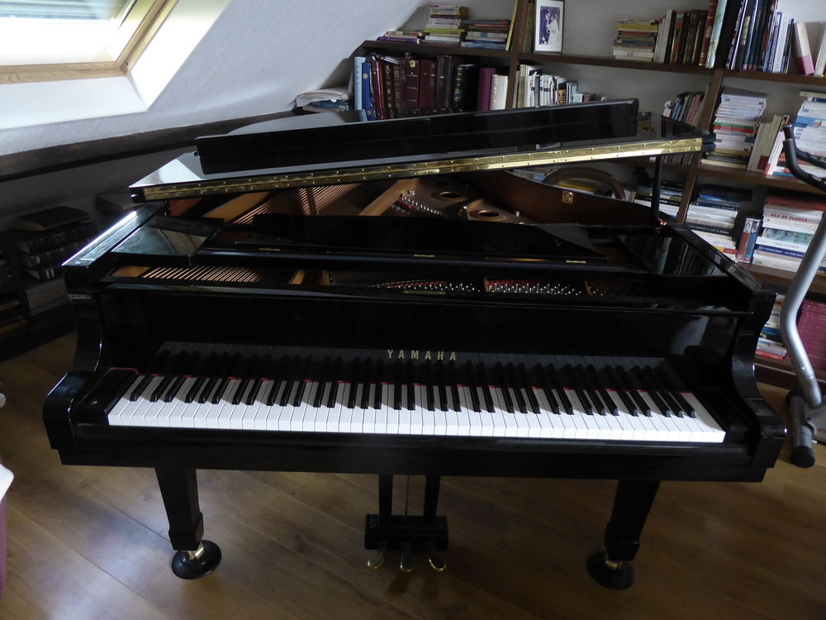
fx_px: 597
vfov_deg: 54.9
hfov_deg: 69.4
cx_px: 413
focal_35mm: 25
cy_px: 310
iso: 400
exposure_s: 1/8
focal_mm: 4.3
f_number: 3.3
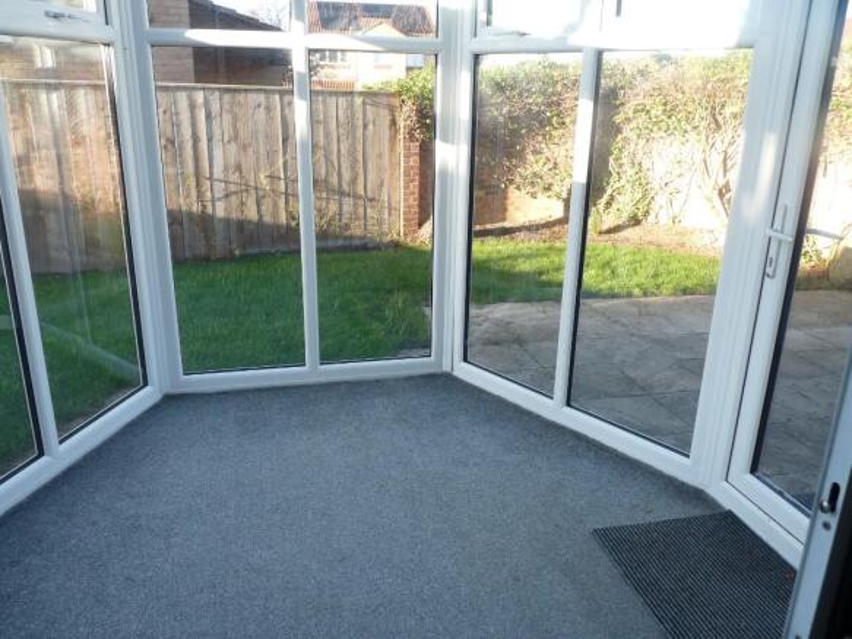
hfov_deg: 65.3
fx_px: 664
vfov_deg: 51.3
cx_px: 426
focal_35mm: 27
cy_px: 320
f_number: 3.2
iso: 100
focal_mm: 4.8
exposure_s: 1/100
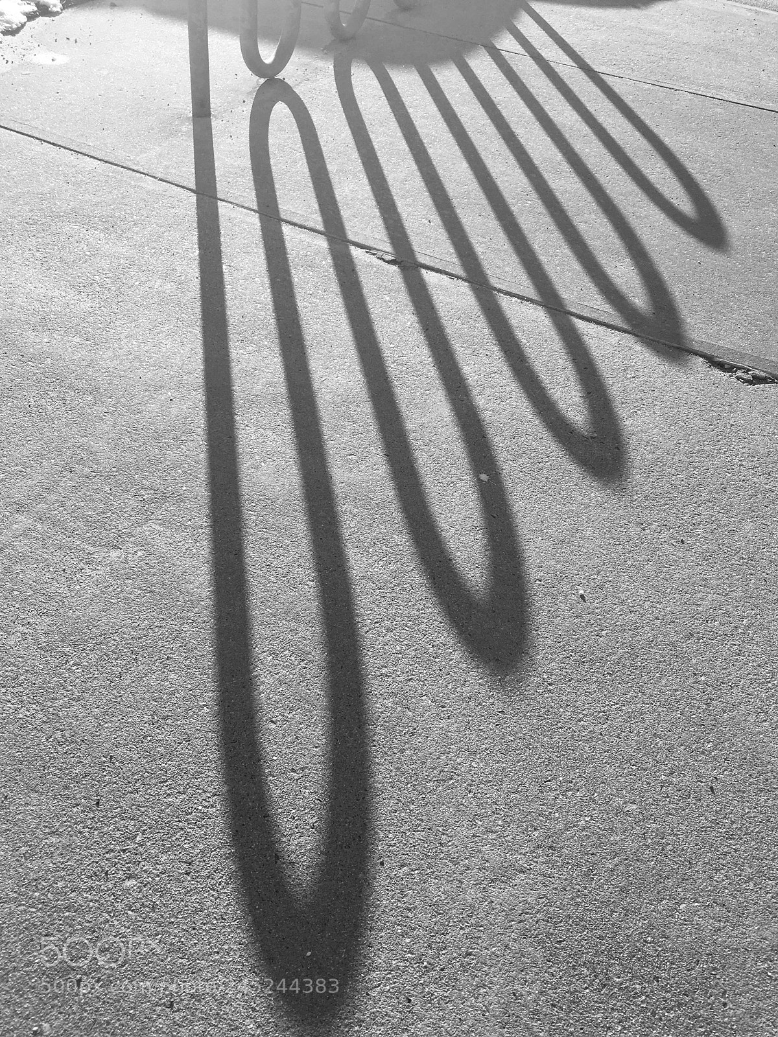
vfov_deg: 61.7
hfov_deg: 48.2
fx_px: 869
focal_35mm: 29
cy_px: 518
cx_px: 389
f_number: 2.2
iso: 25
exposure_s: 1/1451
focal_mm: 4.15
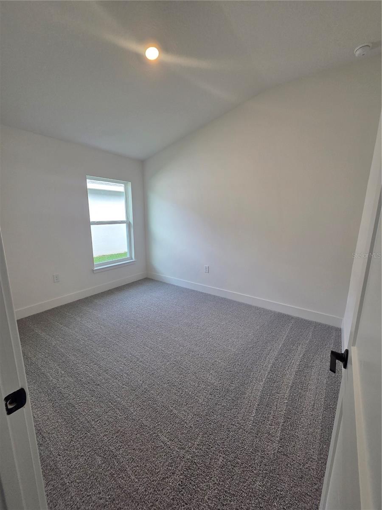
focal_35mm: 13
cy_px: 255
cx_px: 191
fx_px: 191
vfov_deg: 106.2
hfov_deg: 89.9
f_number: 2.2
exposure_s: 1/120
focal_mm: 2.2
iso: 160
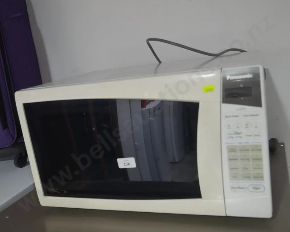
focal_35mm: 36
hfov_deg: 50.3
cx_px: 146
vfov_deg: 41.1
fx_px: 309
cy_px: 115
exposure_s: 1/60
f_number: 4
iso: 640
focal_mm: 17
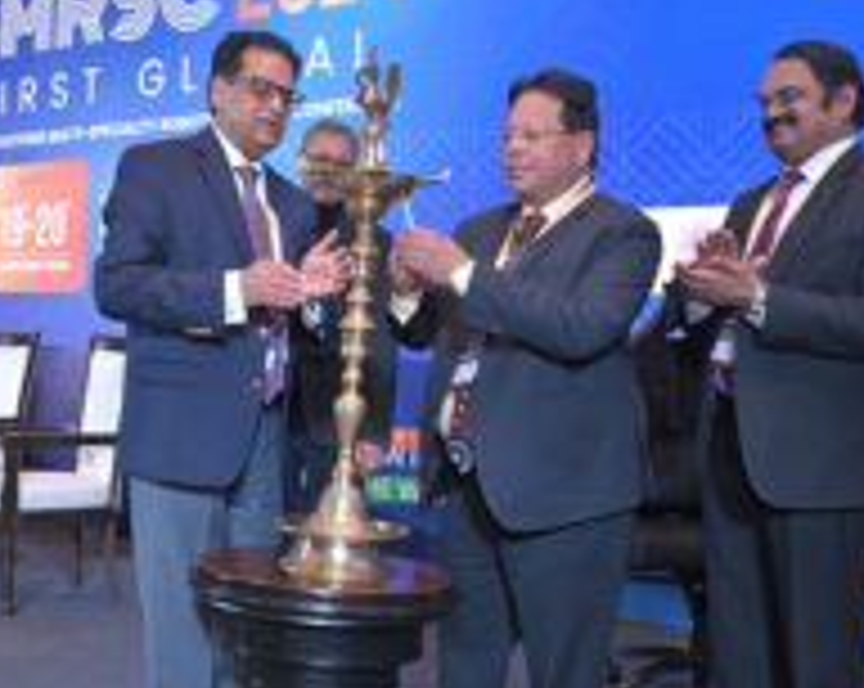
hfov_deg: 39.4
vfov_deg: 32.0
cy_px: 355
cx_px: 342
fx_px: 1200
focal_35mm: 47
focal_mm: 24
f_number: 5.6
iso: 1600
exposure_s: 1/200
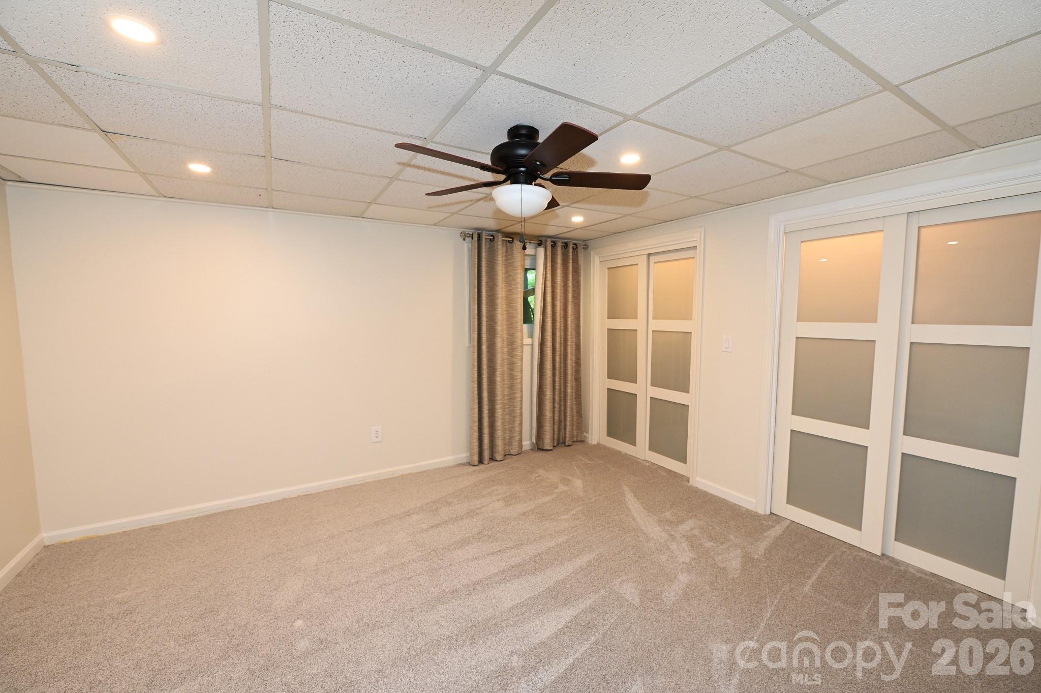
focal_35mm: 14
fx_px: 405
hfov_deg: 104.3
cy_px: 346
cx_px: 520
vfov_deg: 81.1
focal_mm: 14
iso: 560
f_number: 4
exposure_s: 1/60
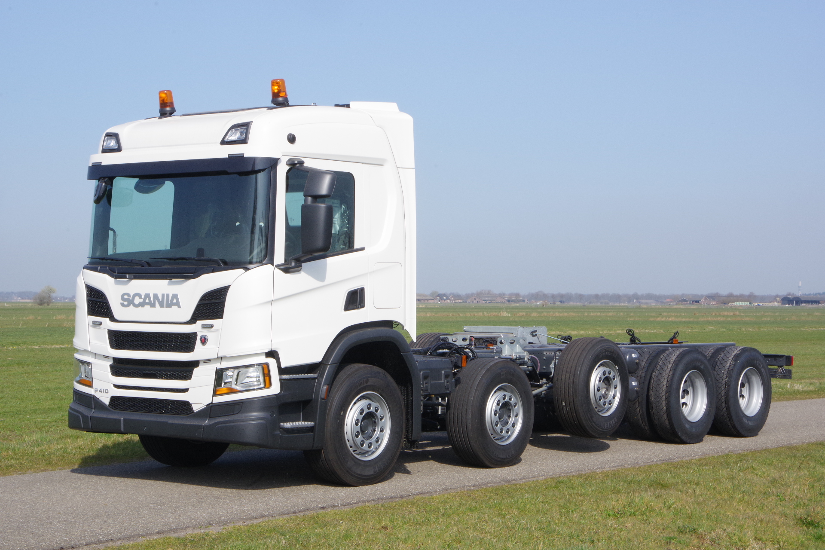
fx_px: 1650
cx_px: 412
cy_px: 275
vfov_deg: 18.9
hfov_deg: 28.1
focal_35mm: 72
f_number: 22
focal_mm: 48
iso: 400
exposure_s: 1/100
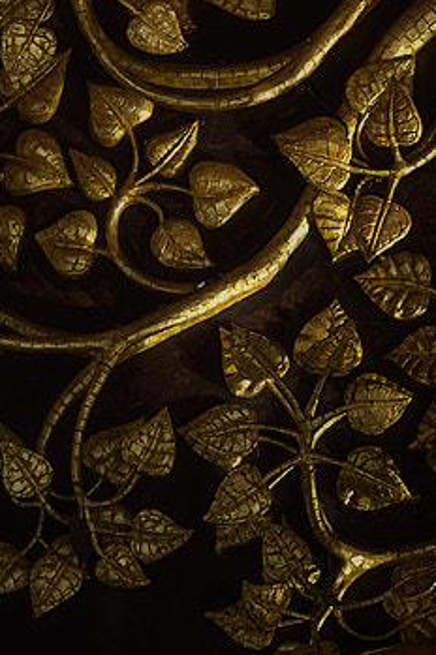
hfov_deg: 4.3
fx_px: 5843
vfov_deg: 6.4
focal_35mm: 321
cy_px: 257
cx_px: 517
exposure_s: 1/160
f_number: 4
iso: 100
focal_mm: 70
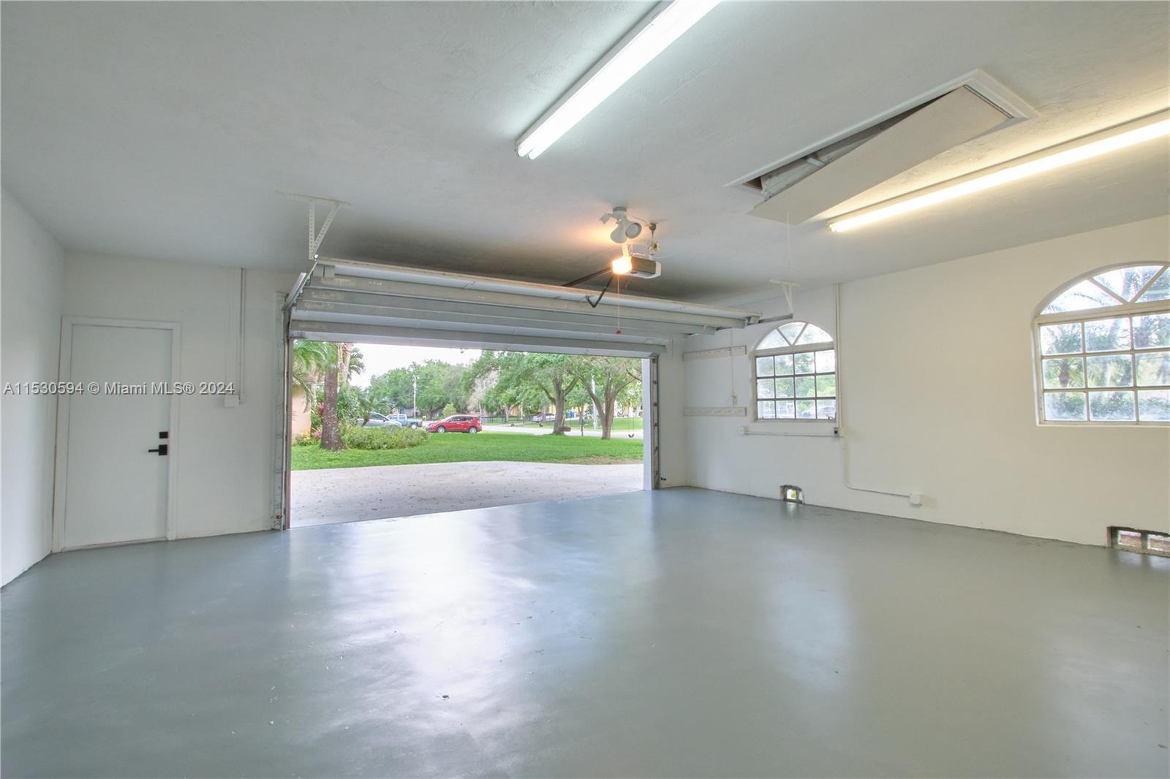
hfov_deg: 100.4
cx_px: 585
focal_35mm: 15
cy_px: 390
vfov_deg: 77.3
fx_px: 487
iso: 640
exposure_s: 1/8
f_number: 11
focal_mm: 10
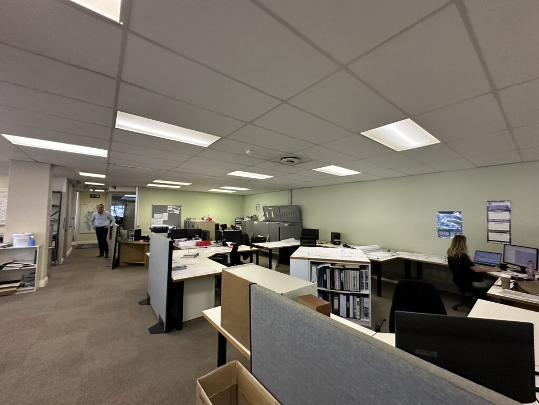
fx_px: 218
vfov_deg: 85.7
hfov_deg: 102.1
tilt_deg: +3.5
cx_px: 270
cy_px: 202
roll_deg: +2.1
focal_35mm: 14
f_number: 2.2
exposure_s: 1/100
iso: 250
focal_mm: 2.22
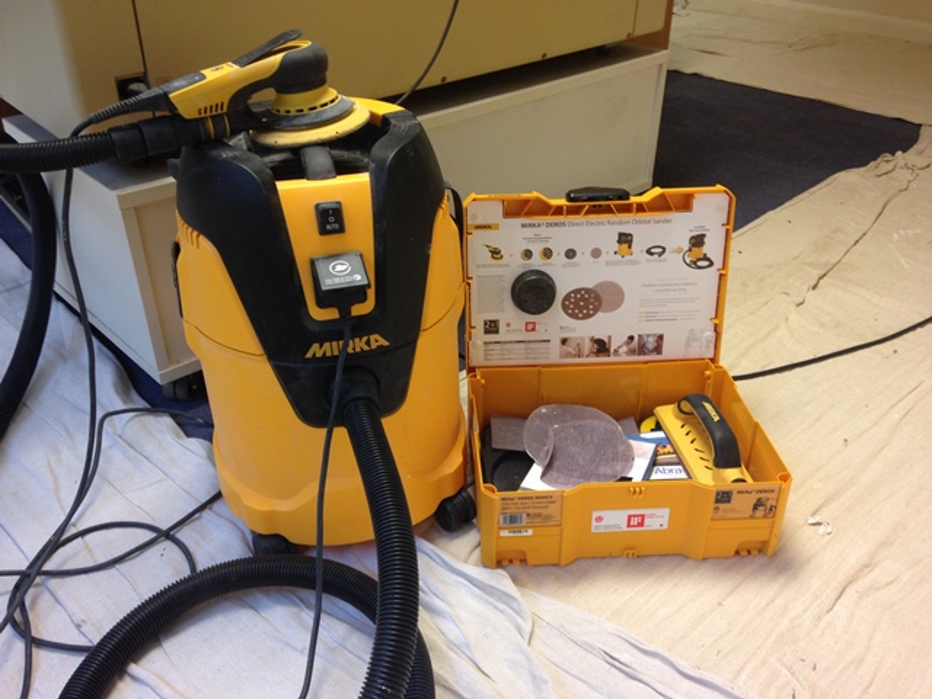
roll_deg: -1.0
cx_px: 466
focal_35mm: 33
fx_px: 888
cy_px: 350
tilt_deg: -31.9
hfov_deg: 55.4
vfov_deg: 42.9
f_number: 2.4
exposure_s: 1/20
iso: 80
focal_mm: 4.12
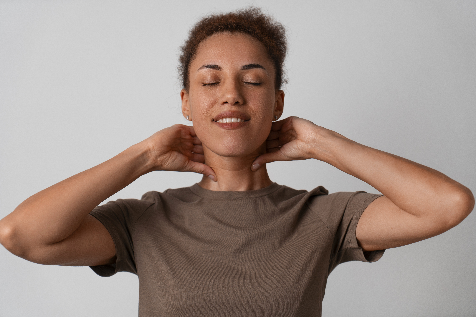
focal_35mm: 70
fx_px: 925
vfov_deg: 19.5
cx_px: 238
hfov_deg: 28.8
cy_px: 158
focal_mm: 70
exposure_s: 1/160
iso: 400
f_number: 4
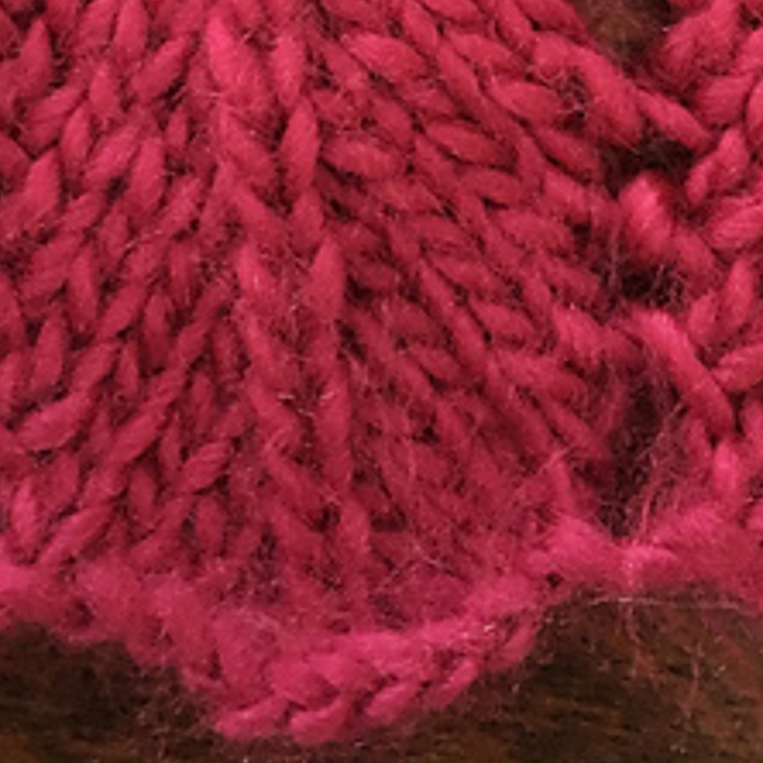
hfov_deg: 23.3
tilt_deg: -86.2
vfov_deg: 21.6
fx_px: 1845
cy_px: -158
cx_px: 478
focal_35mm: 74
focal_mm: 4.15
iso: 400
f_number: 2.2
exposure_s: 1/15
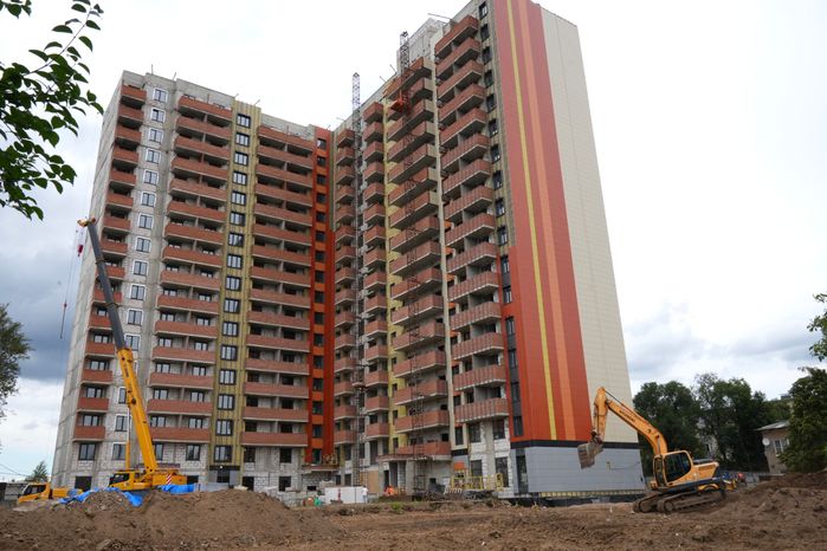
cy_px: 276
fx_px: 643
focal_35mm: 28
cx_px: 414
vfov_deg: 46.4
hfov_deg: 65.5
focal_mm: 28
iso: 1000
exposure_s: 1/250
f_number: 16
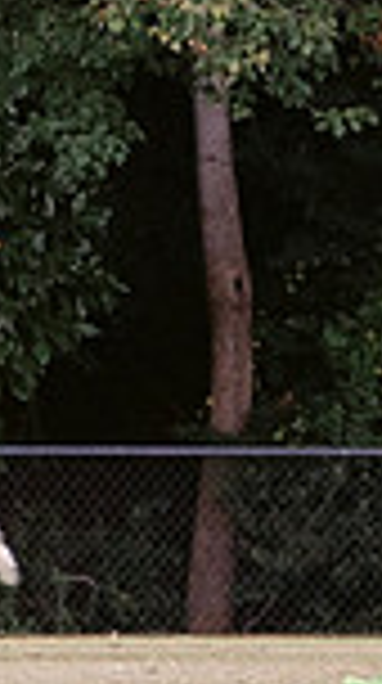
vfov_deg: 1.8
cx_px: -916
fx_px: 21163
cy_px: -168
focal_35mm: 1170
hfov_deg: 1.0
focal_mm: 90
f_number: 3.2
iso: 640
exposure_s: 1/125
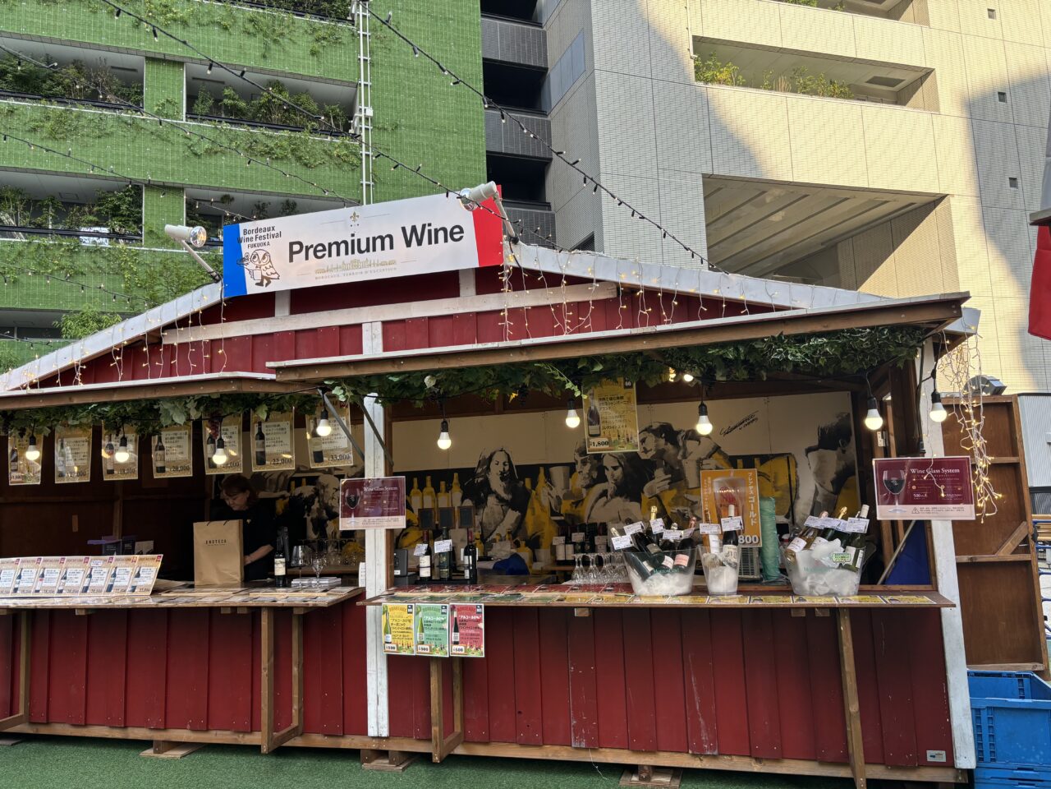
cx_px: 526
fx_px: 789
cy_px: 394
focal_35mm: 26
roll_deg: +2.9
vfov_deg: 53.1
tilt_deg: +6.1
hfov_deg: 67.3
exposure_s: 1/341
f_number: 1.6
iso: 50
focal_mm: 5.96
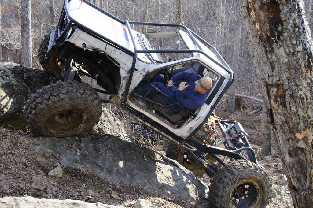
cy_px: 104
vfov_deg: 26.4
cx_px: 156
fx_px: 443
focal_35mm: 51
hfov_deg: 38.9
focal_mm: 34
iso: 200
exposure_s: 1/60
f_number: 8
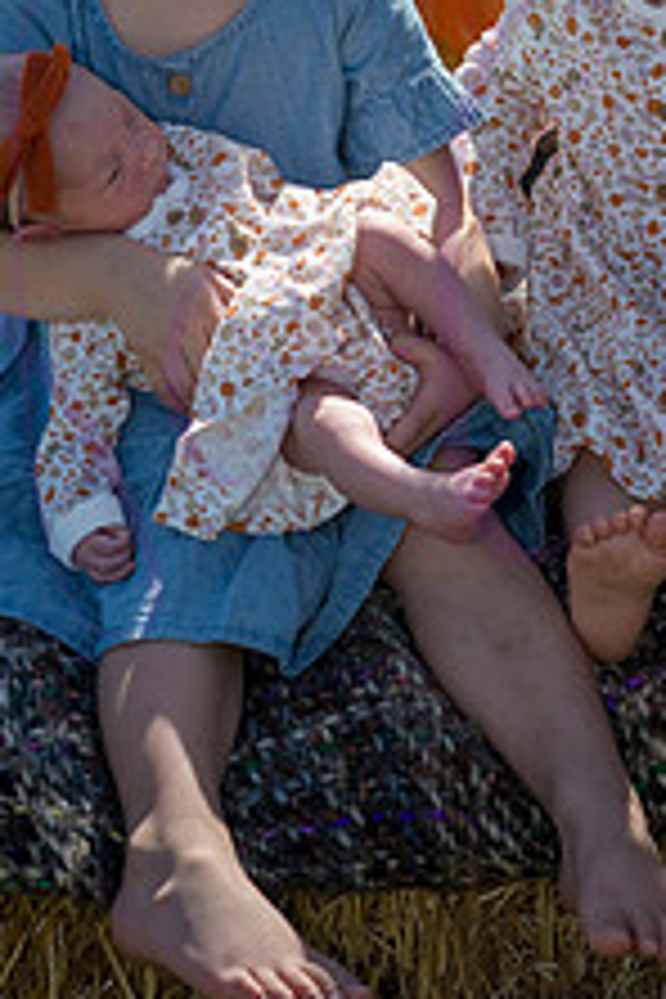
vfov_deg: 11.8
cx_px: 346
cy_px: 50
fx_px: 4773
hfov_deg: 8.0
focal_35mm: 172
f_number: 5.6
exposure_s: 1/1250
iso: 400
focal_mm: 85
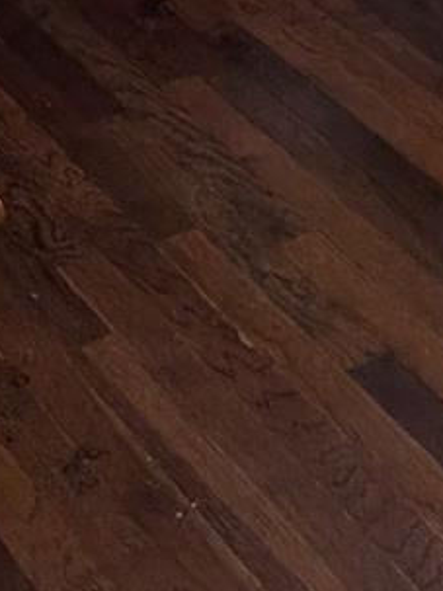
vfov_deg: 13.0
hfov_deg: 12.1
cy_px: -735
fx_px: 2083
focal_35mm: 122
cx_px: 305
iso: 160
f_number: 1.68
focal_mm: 6.9
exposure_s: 1/109
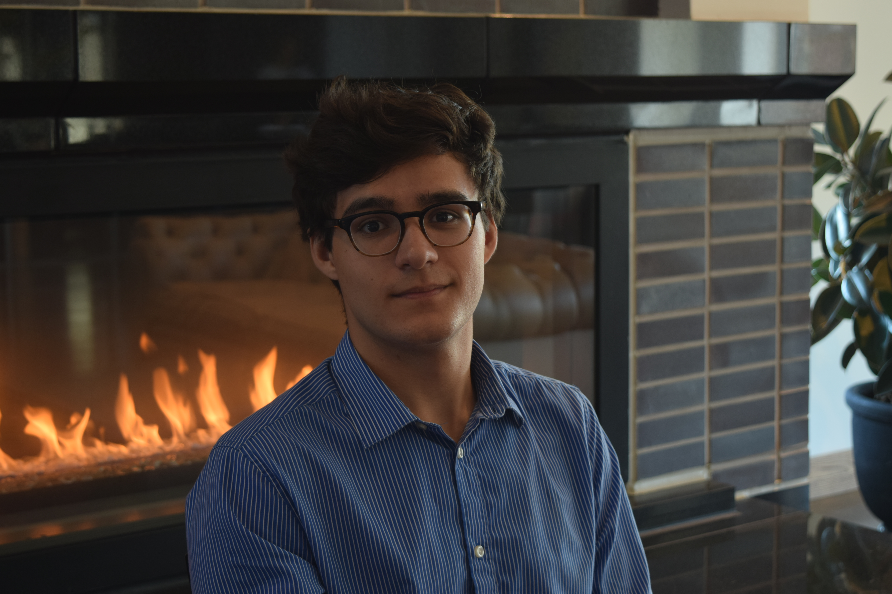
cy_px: 297
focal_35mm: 68
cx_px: 446
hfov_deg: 29.9
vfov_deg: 20.2
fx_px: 1672
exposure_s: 1/8
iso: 125
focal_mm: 45
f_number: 5
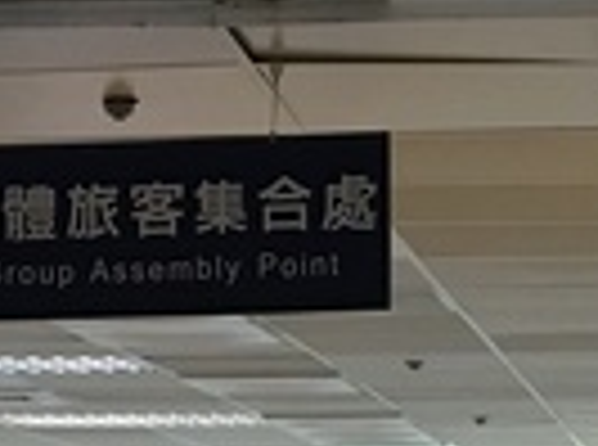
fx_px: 3015
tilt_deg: -0.4
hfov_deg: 11.3
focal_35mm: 175
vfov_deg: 8.2
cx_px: 414
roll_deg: -0.9
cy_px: 725
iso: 32
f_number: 2.2
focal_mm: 4.15
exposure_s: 1/15
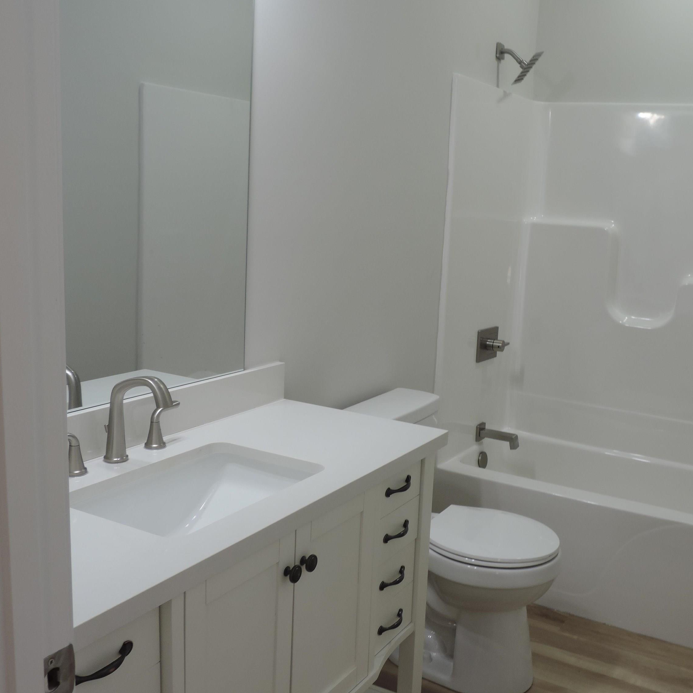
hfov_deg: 45.8
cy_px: 347
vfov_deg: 46.0
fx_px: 815
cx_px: 420
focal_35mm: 36
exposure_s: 1/30
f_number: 3.1
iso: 90
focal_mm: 5.3
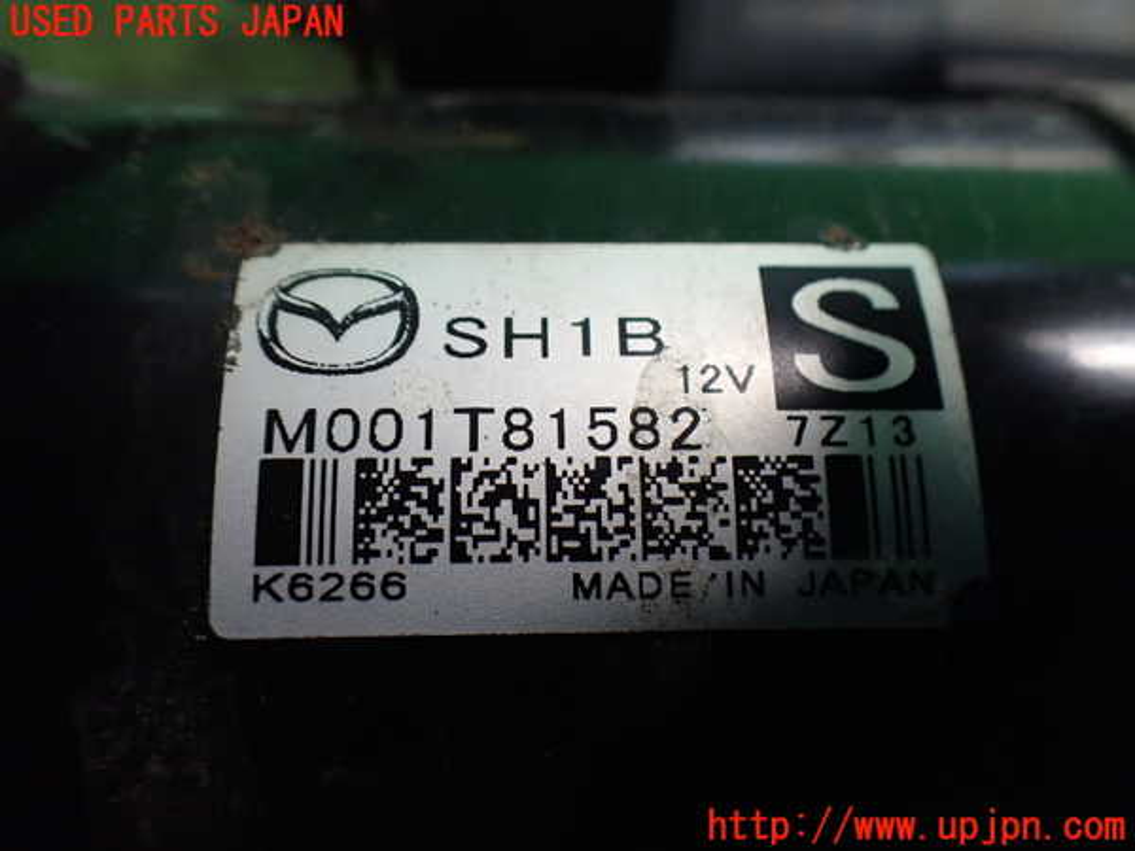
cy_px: 426
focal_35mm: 30
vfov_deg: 46.8
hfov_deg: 60.0
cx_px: 568
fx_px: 984
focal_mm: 5.4
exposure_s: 1/100
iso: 800
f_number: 2.3
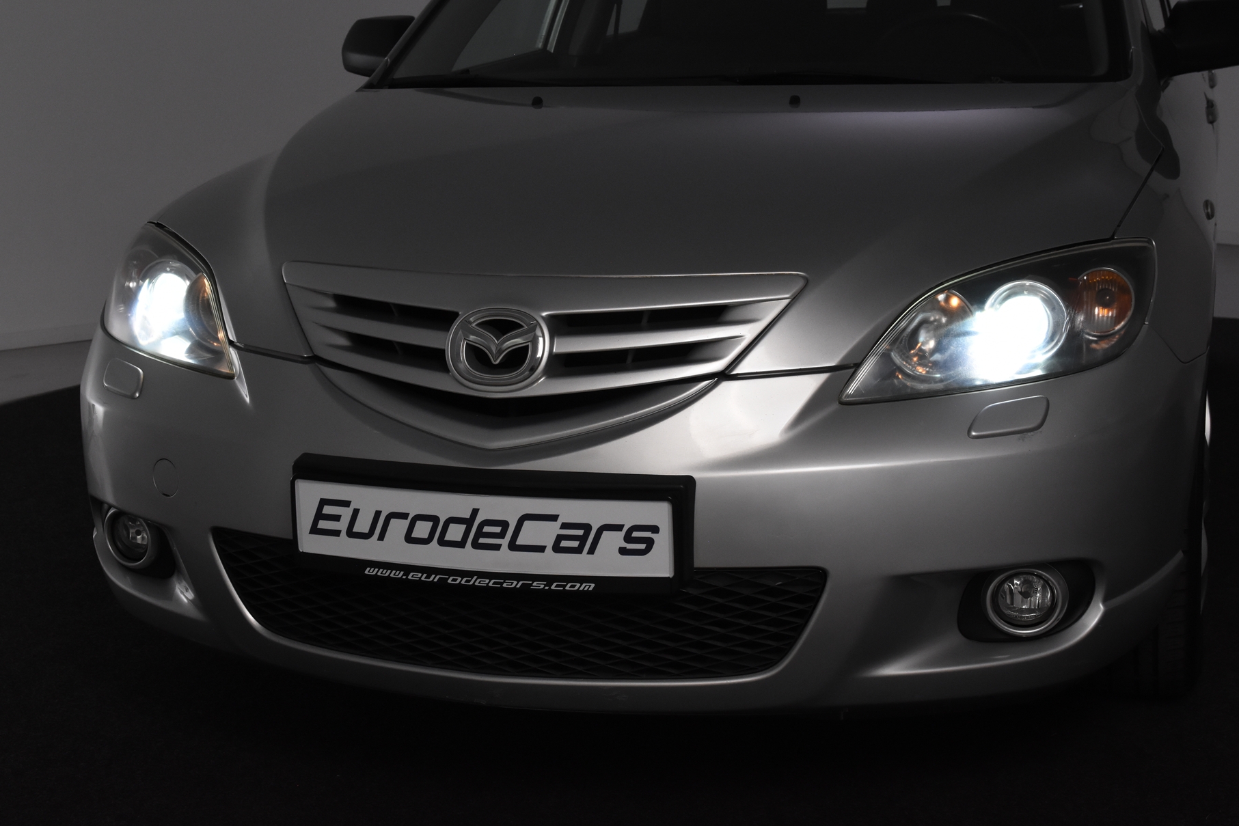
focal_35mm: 54
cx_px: 603
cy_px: 394
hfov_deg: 36.9
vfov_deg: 25.1
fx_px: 1859
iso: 1600
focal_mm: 34
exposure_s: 1/250
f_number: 8
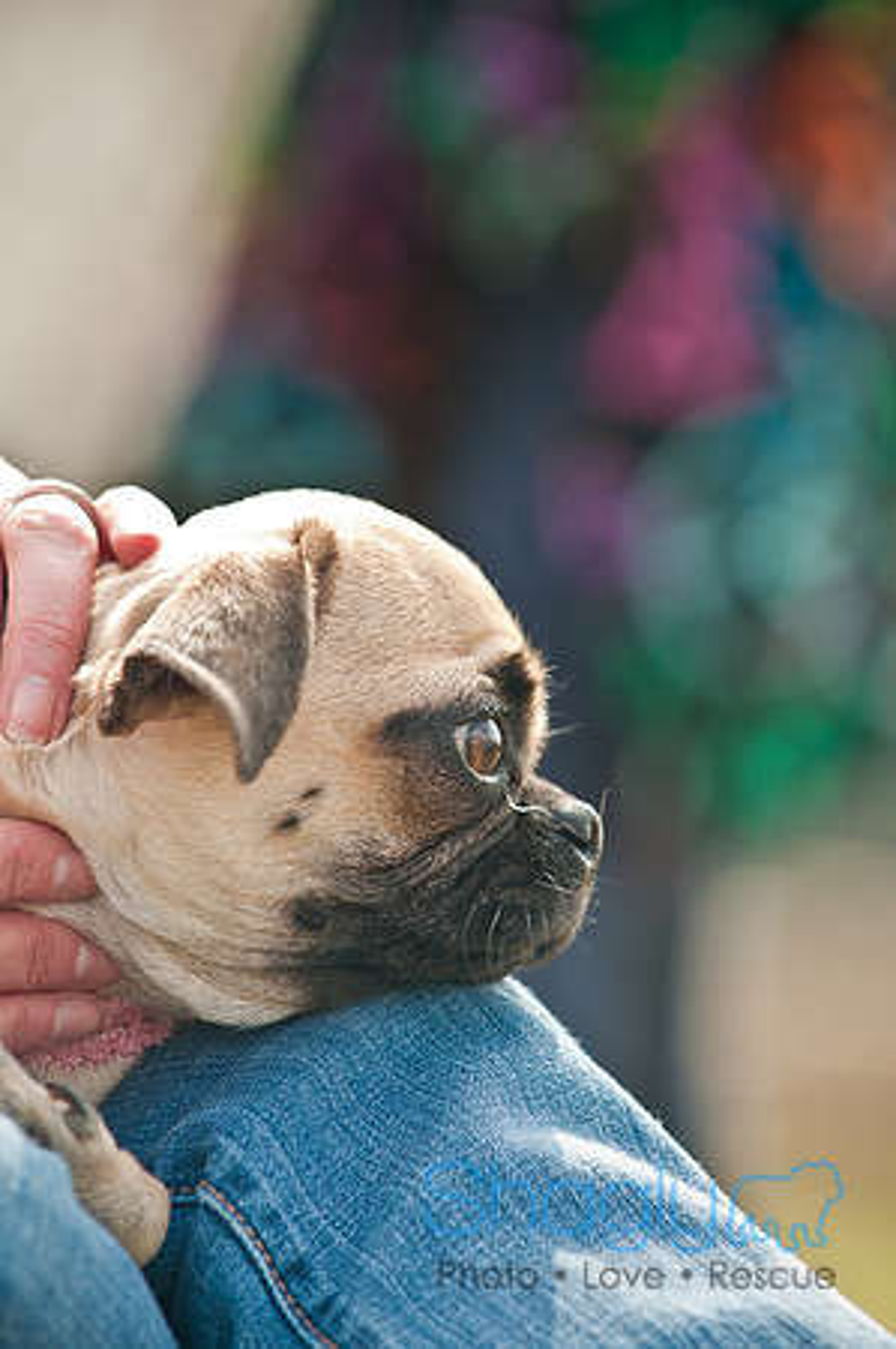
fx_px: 11225
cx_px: 448
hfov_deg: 4.6
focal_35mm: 300
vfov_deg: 6.9
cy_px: 674
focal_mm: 200
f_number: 5
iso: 200
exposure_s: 1/250
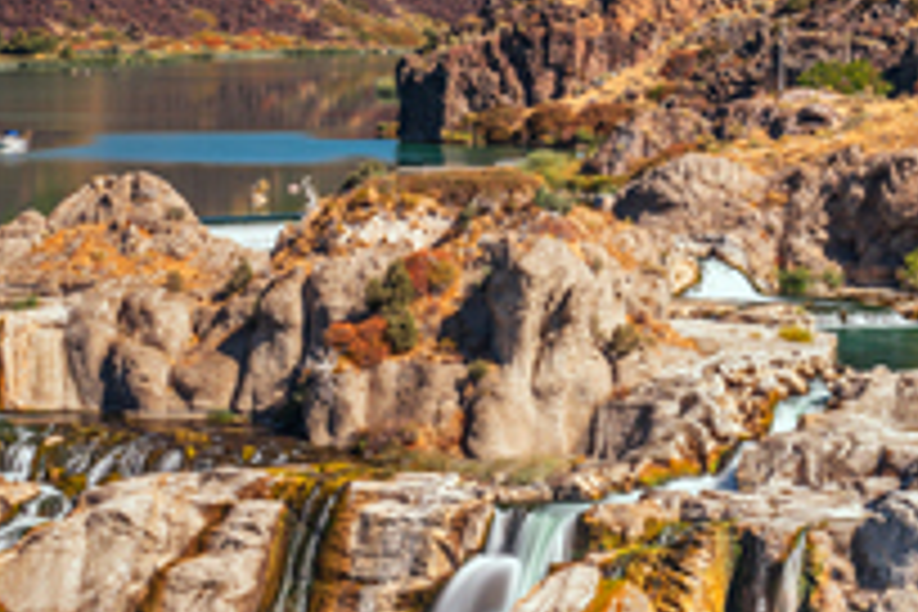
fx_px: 4080
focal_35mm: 160
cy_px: 317
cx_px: 135
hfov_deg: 12.8
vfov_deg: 8.6
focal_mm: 45
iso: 64
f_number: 11
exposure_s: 8
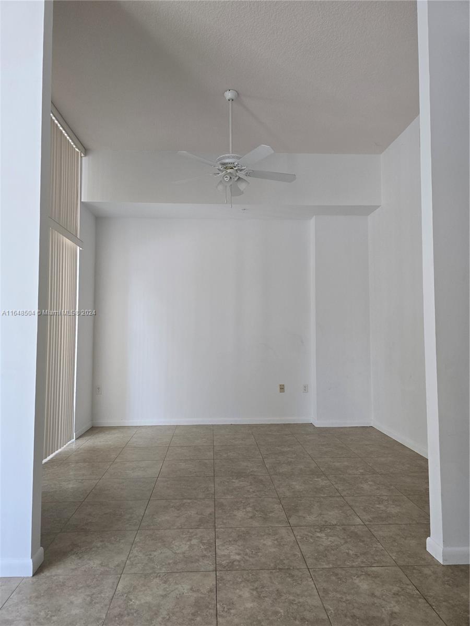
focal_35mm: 23
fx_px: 416
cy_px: 313
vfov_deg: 73.9
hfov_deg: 58.9
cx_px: 235
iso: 160
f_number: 1.7
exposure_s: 1/180
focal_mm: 6.3
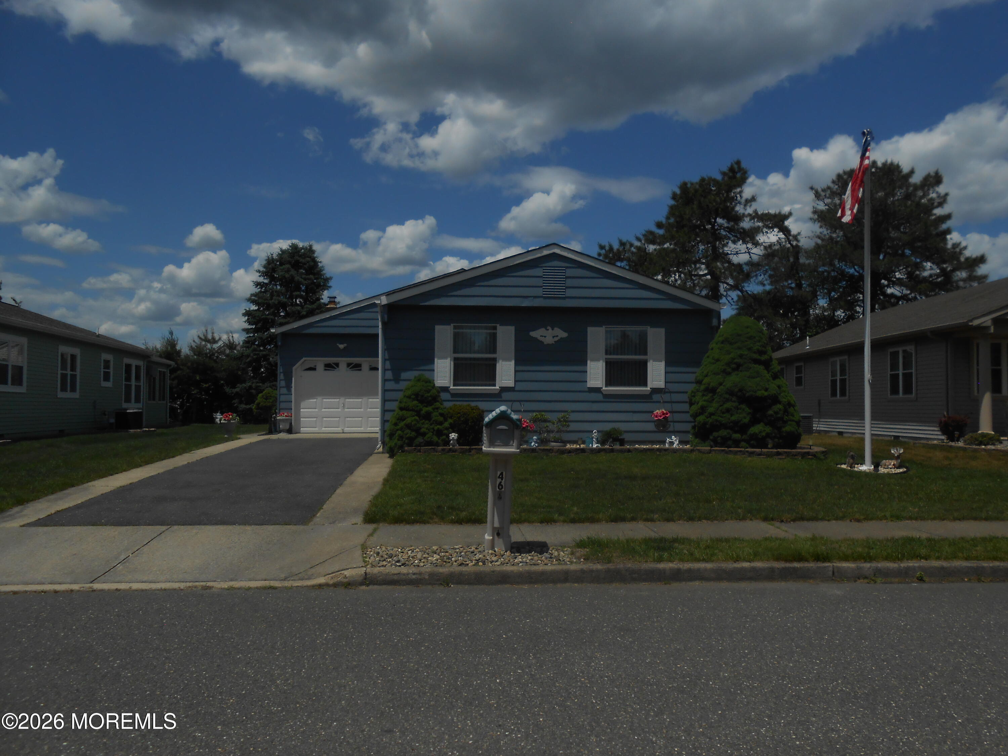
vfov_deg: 53.1
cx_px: 504
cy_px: 378
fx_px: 757
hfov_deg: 67.3
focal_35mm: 26
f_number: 11.5
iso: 80
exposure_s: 1/320
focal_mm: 4.6
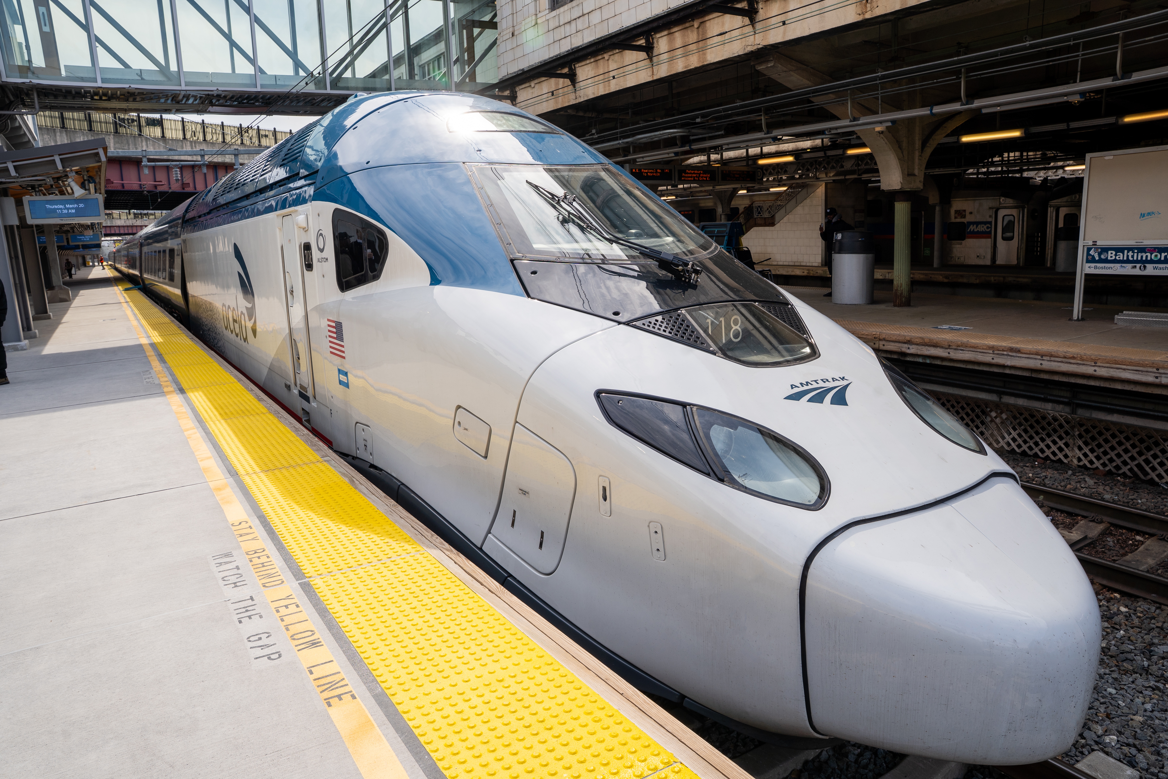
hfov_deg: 73.7
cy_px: 390
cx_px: 584
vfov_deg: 53.1
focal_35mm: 24
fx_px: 779
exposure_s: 1/160
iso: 160
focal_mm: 24
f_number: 9
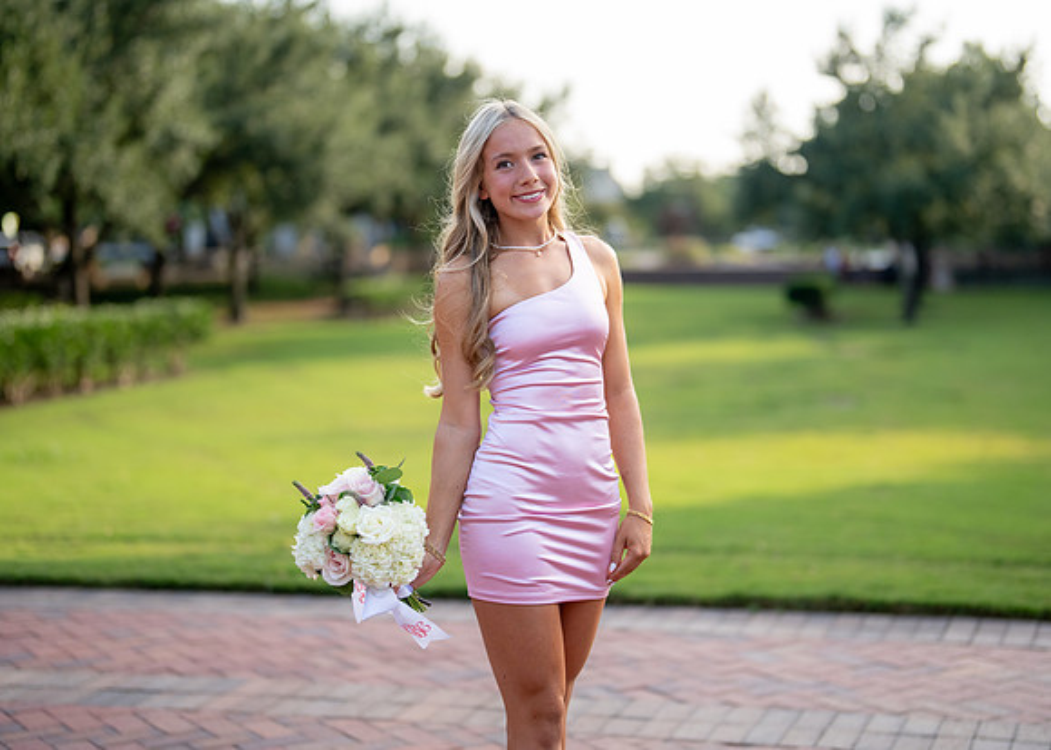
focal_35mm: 61
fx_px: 1832
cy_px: 356
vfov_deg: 23.1
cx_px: 555
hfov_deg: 32.0
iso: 200
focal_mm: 50
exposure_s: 1/2500
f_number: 1.2
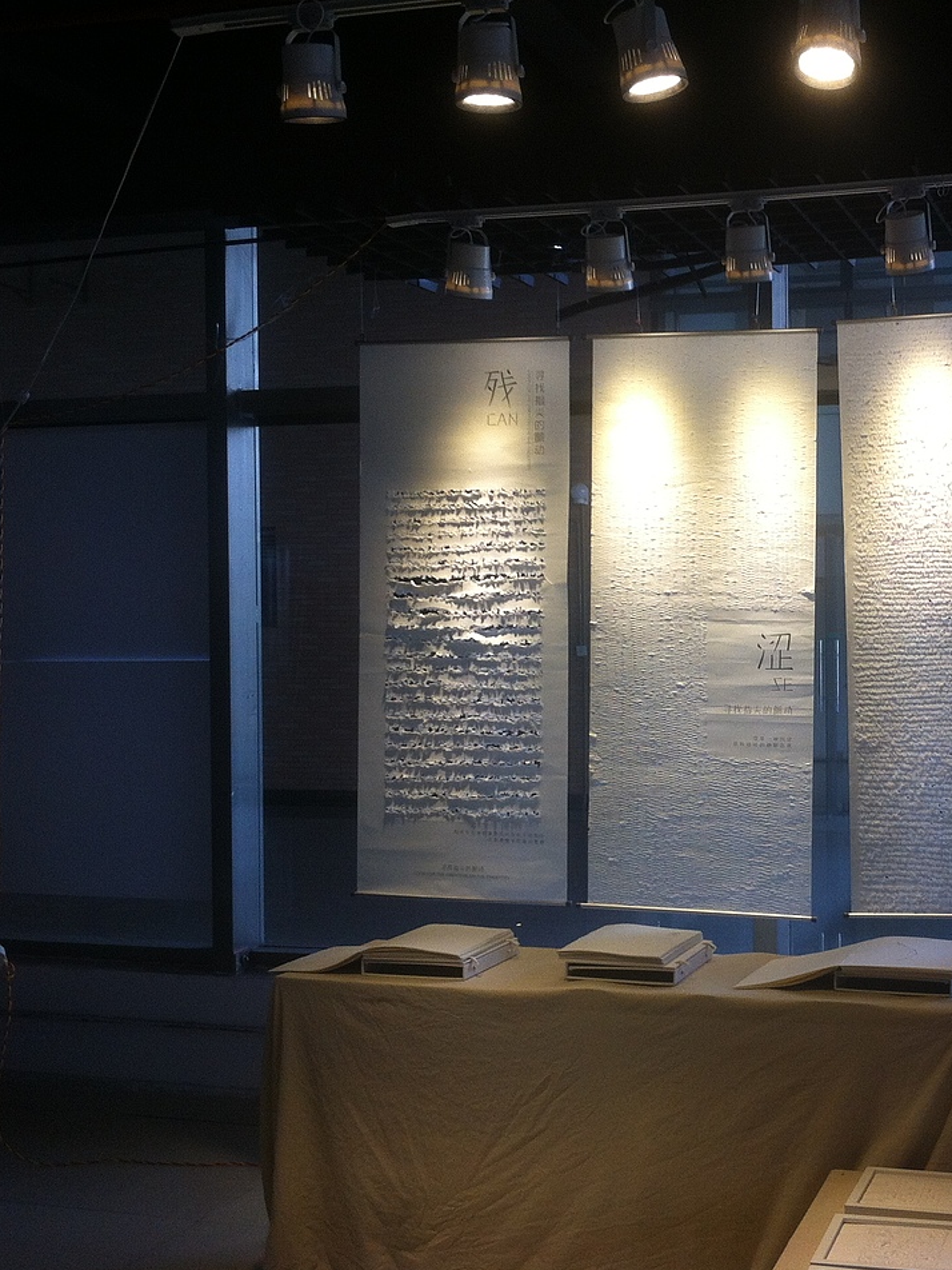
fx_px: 1723
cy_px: 636
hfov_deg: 30.1
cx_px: 765
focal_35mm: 47
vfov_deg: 40.4
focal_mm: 3.85
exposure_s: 1/60
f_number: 2.8
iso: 100
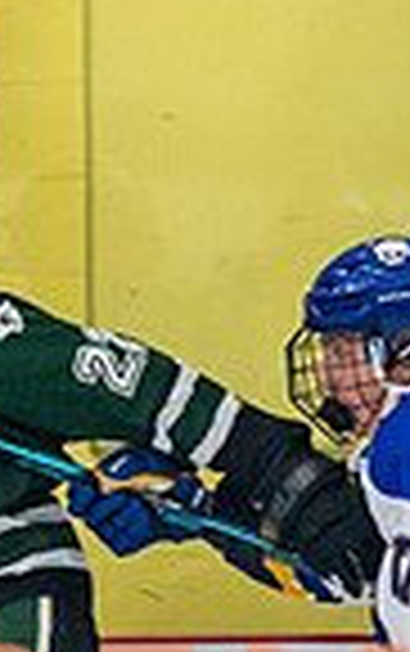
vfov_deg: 2.0
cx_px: 412
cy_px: 677
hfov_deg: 1.3
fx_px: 18253
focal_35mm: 1024
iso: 2000
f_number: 3.2
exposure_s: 1/640
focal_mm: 135
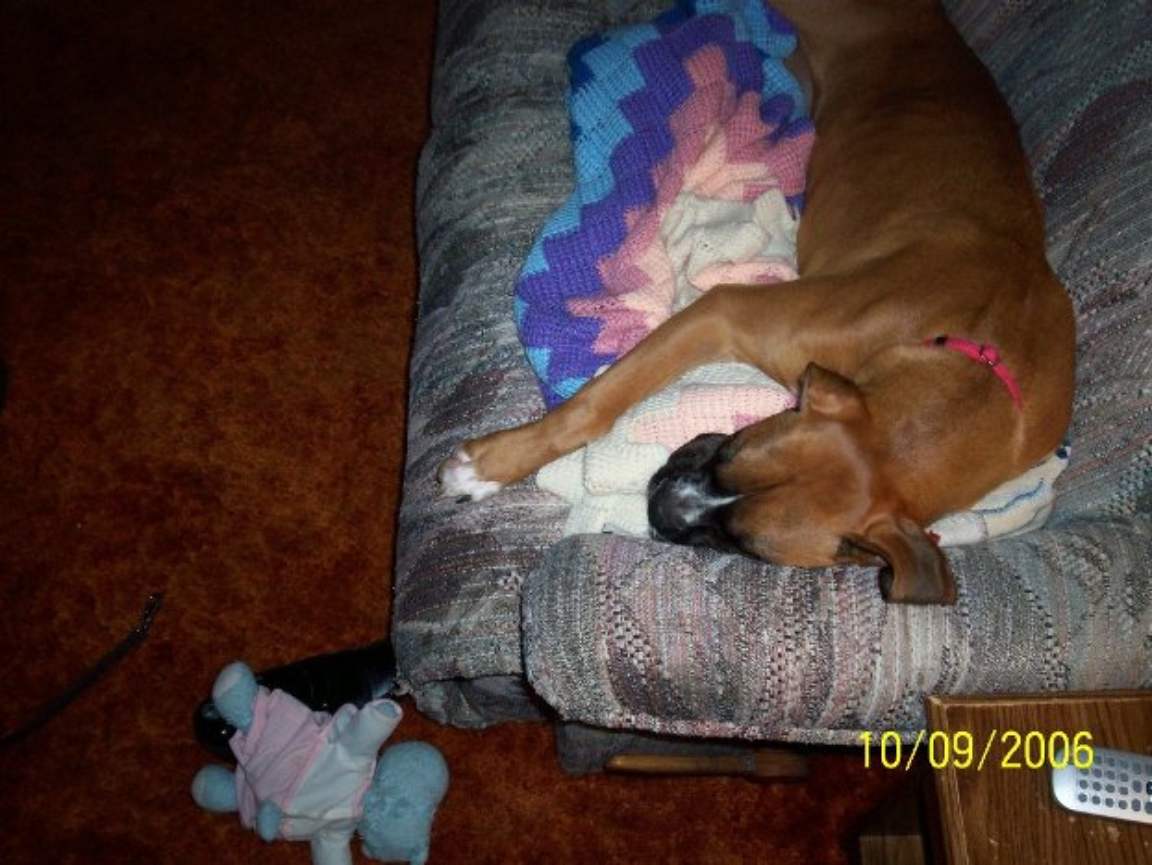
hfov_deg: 51.3
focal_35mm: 36
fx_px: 1199
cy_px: 432
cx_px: 576
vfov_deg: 39.7
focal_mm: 5.9
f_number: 4.5
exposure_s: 1/64
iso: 140
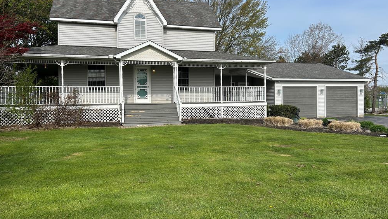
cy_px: 100
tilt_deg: -0.6
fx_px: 298
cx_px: 197
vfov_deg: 40.2
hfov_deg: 66.1
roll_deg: +0.8
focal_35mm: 29
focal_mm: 5.7
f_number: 1.5
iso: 50
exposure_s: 1/3704
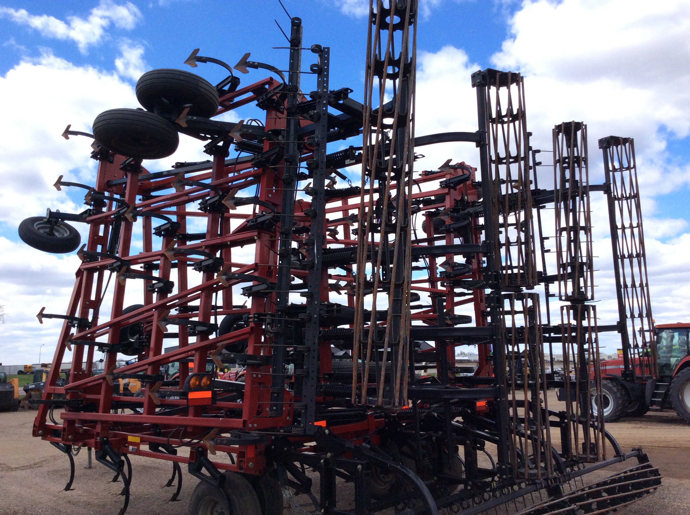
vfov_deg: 44.1
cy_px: 258
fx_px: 637
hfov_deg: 56.9
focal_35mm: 32
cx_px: 345
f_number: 2.4
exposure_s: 1/1546
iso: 32
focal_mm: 3.3
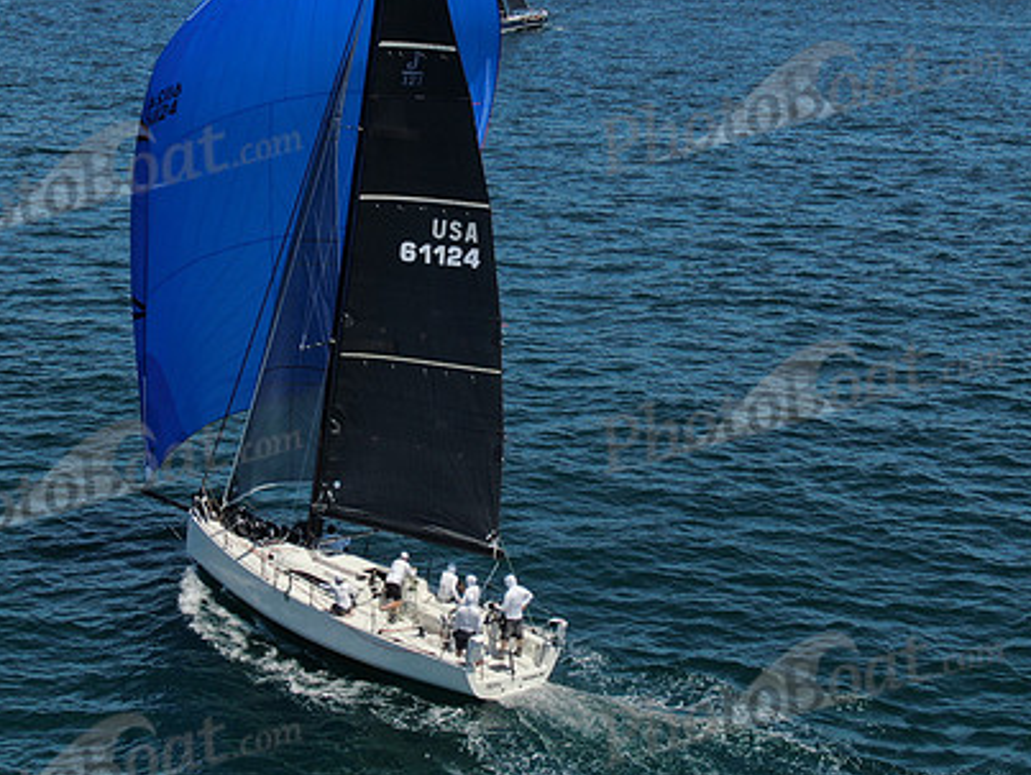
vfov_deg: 21.3
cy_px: 290
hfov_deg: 28.1
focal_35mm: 69
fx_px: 2057
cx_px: 453
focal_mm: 8.6
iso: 100
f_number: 3.8
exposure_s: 1/1250
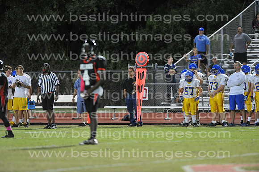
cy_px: 86
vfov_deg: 4.6
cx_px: 130
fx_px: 2157
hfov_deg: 6.9
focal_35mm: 300
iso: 5000
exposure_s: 1/200
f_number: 4
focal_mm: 300
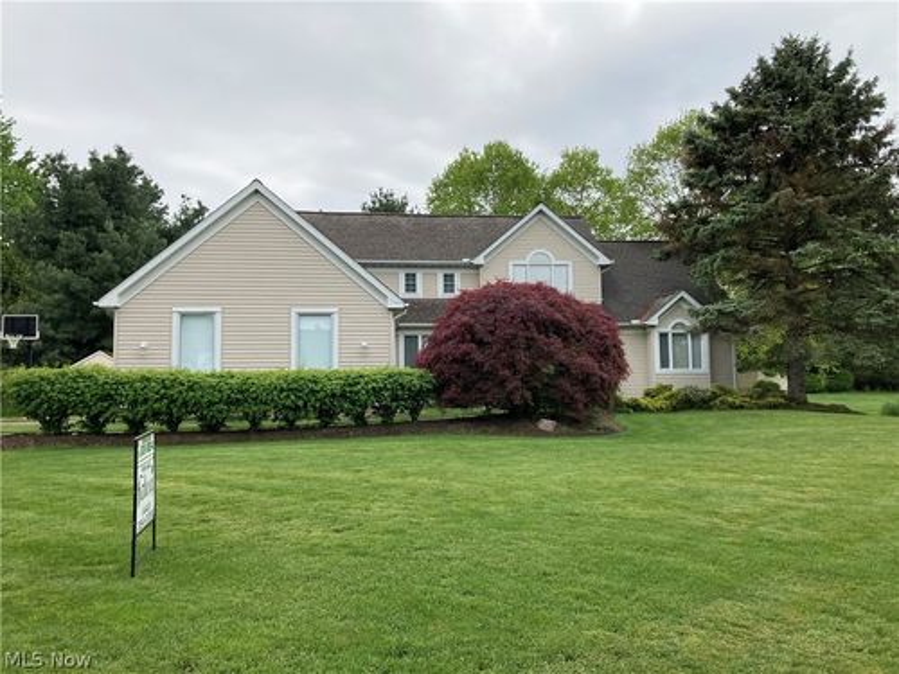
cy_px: 337
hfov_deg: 63.4
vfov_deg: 49.7
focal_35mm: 28
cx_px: 450
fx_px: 727
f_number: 1.8
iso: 20
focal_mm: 3.99
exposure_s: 1/1091
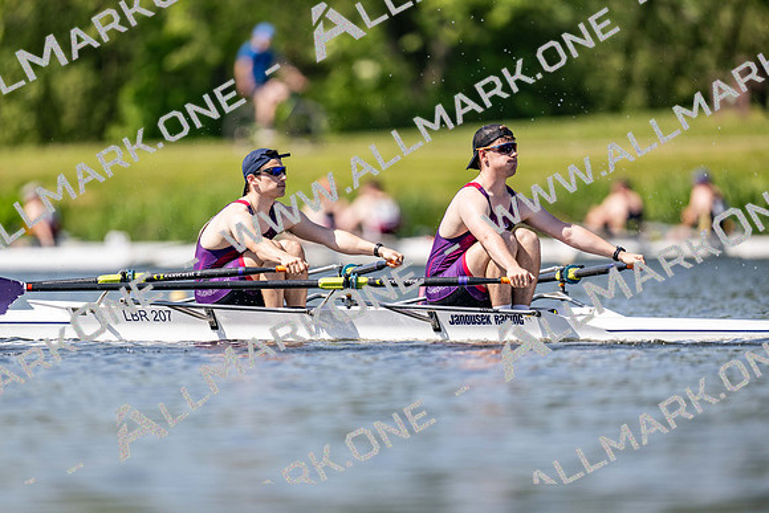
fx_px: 12819
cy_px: 256
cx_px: 384
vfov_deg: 2.3
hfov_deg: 3.4
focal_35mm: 600
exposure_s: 1/2500
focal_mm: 600
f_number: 4
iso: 250
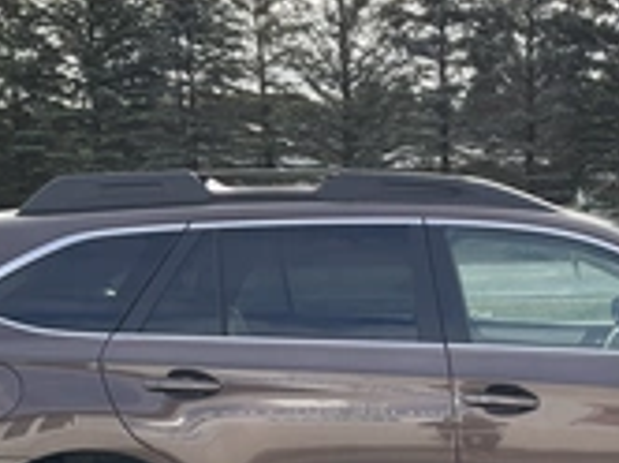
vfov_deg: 20.4
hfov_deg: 27.2
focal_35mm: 70
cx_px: 507
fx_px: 1250
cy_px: 444
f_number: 1.8
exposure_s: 1/450
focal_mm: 3
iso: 25
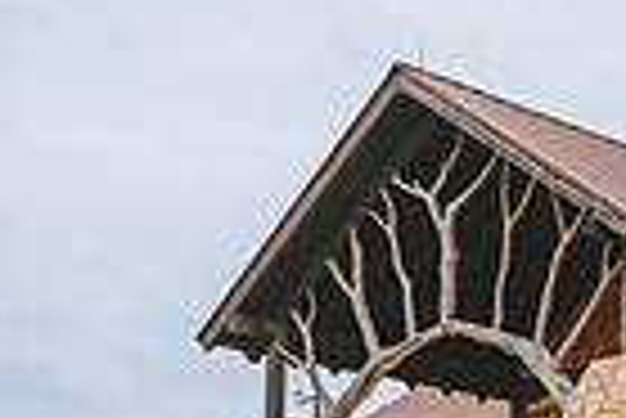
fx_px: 1741
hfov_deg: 18.1
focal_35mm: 100
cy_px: 521
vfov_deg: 13.3
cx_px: 946
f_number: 2.8
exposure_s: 1/320
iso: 500
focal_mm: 24
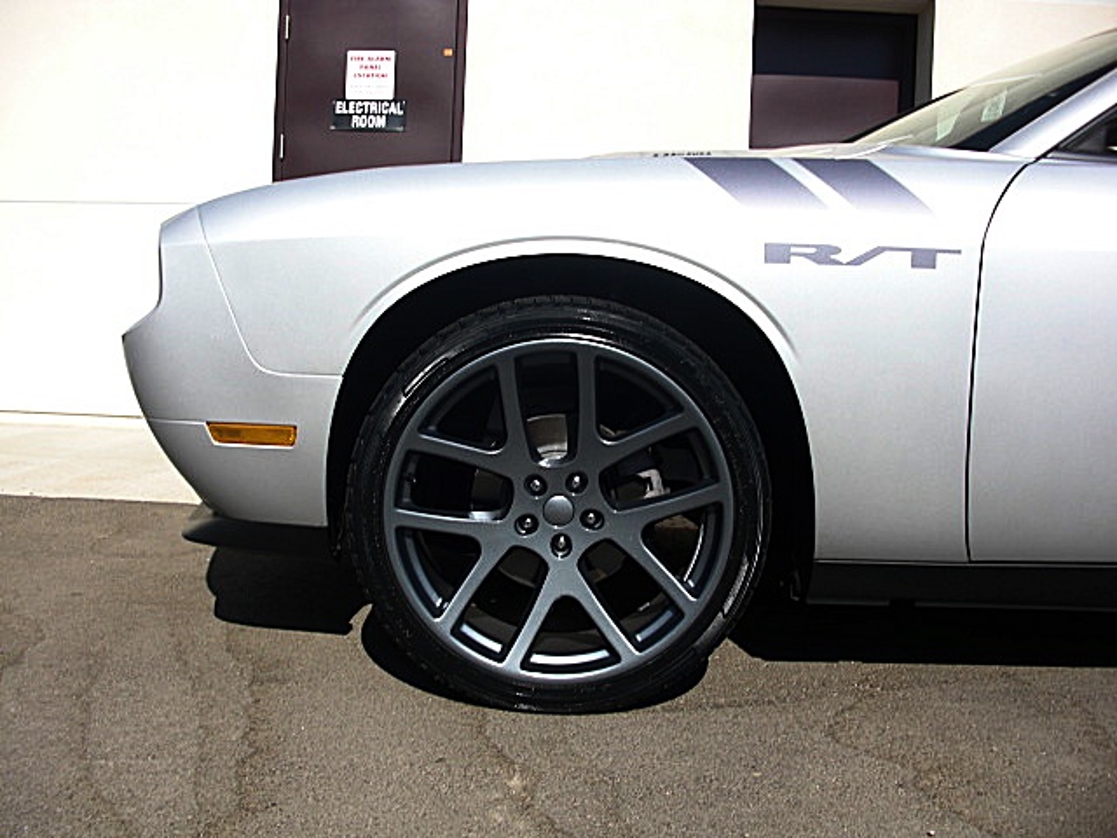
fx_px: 1162
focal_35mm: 36
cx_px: 558
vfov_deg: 39.7
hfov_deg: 51.4
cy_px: 419
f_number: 7.9
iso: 50
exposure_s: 1/125
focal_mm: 6.3
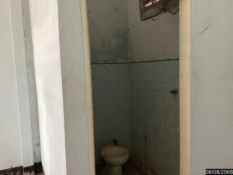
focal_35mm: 31
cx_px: 116
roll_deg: +1.9
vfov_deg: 45.4
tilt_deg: -6.2
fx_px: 209
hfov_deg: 58.4
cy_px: 88
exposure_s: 1/60
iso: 250
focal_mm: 3.3
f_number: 2.4
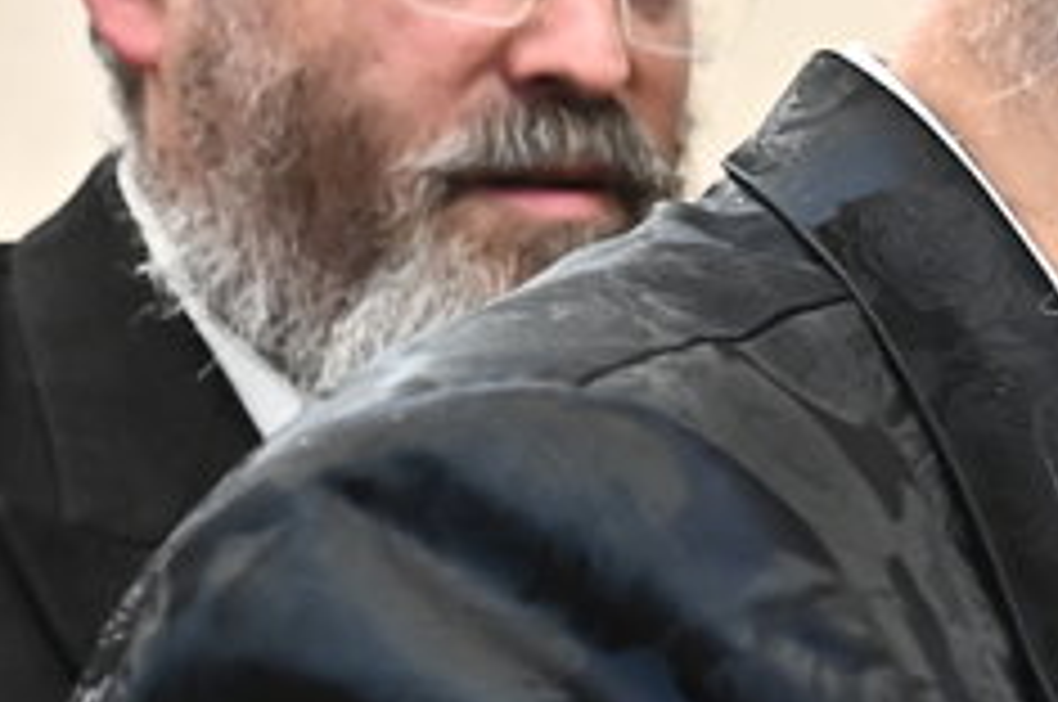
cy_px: 1010
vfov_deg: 7.1
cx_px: 2341
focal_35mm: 191
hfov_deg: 9.8
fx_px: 5606
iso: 2500
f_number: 3.5
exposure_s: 1/200
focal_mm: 32
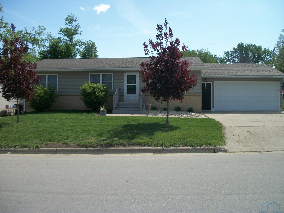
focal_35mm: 32
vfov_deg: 44.2
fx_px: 263
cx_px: 142
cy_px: 106
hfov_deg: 56.8
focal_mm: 5.7
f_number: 8.8
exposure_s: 1/200
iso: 80
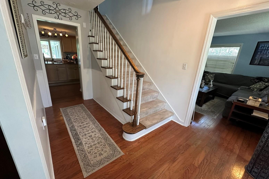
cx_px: 131
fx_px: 112
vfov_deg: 77.3
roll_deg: -3.3
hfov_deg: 100.4
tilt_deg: -17.7
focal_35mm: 15
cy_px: 92
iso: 250
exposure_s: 1/60
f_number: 2.2
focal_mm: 2.22
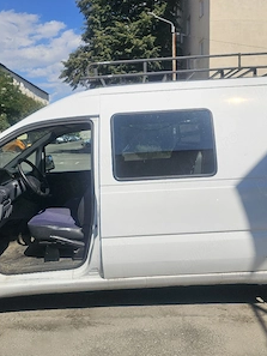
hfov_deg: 45.5
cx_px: 131
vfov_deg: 58.3
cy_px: 175
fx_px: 319
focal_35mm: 31
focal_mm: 6.3
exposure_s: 1/1667
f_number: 1.7
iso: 10
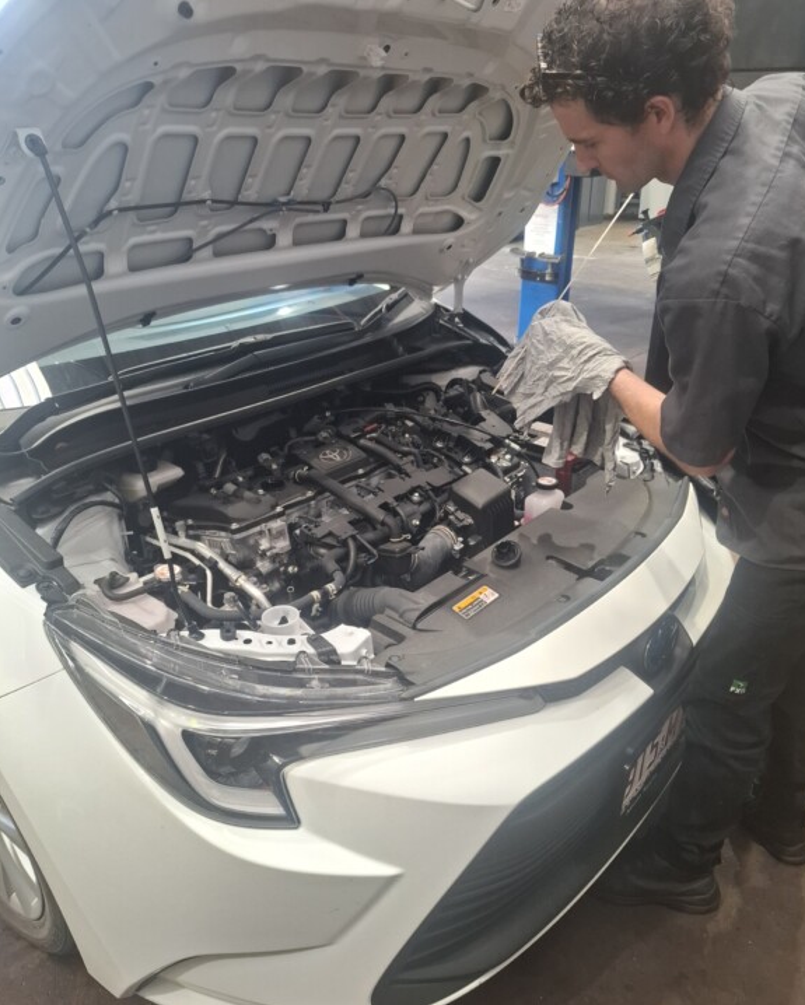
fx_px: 744
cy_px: 526
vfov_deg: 68.0
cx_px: 414
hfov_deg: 56.8
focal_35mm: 25
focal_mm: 5.54
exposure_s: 1/100
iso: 200
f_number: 1.8
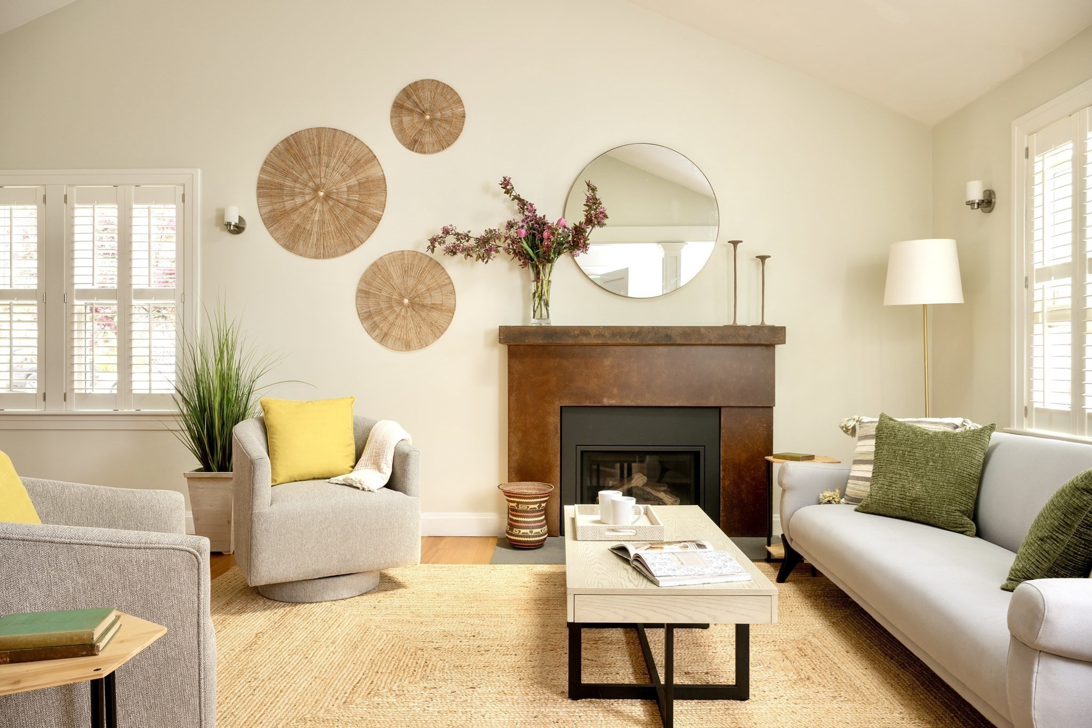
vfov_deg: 50.4
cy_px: 364
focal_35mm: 26
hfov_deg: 70.4
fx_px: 773
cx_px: 546
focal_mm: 25.5
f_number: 8
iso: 320
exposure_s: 1/13
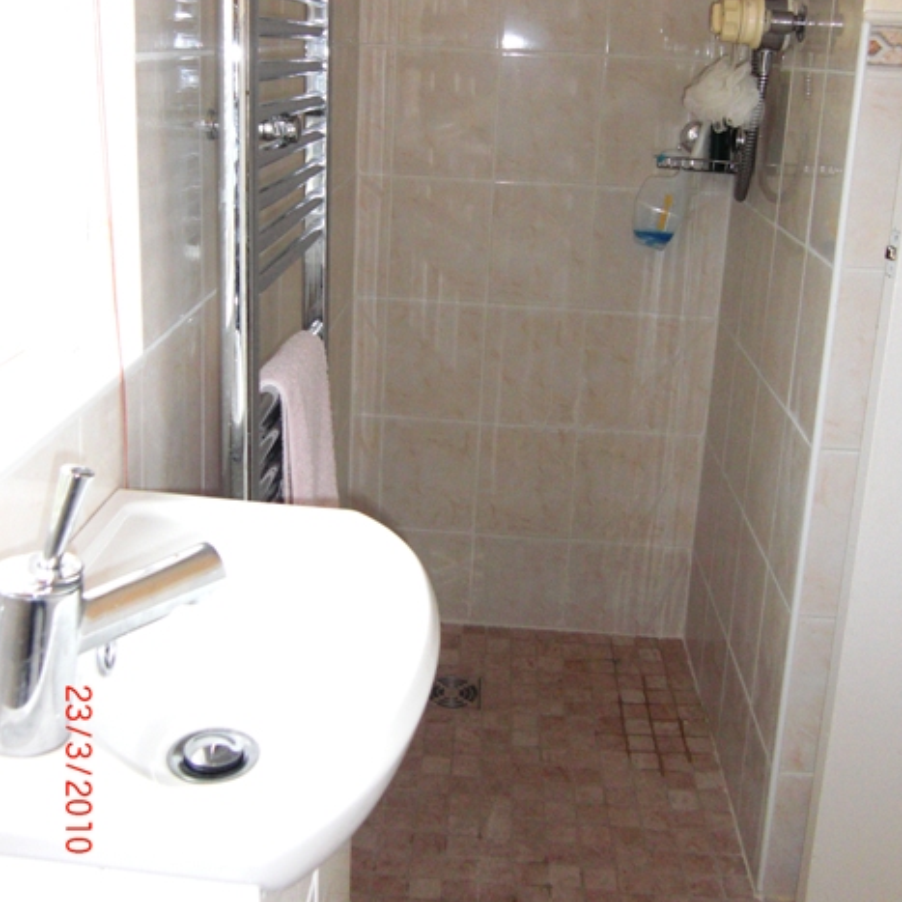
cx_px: 448
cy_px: 311
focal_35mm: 40
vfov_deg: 41.4
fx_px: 1179
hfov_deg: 41.9
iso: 200
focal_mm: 5.8
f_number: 2.7
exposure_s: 1/60
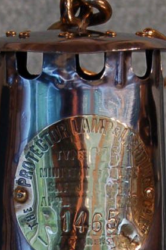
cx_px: 100
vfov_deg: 8.4
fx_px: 1676
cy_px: 289
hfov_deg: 5.7
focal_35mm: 242
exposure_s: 1/10
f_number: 5.3
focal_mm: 45
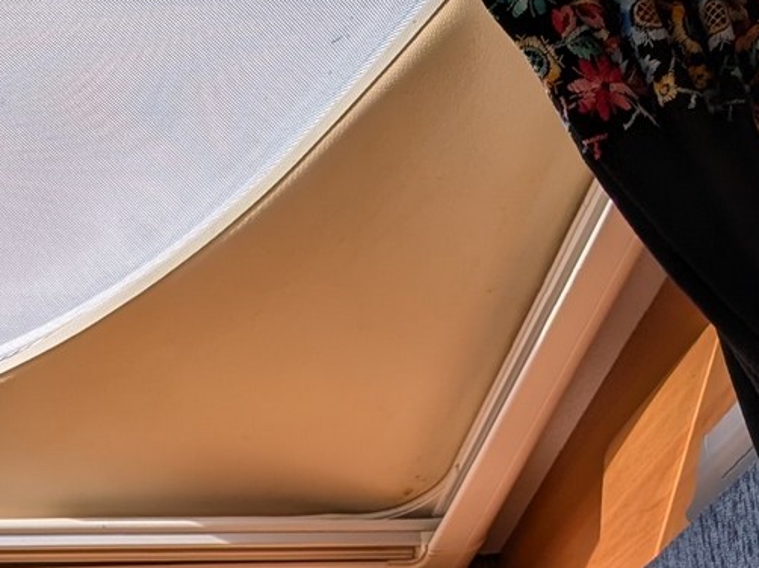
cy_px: 876
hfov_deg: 18.2
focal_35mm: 98
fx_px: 2148
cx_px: -319
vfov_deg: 14.0
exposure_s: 1/551
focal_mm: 6.9
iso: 19
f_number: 1.68
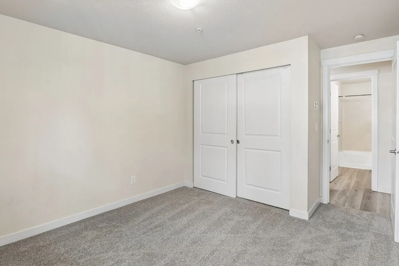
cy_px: 121
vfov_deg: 64.4
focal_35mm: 19
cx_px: 196
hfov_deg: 86.9
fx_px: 211
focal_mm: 10
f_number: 9
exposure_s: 1/2.5
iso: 250
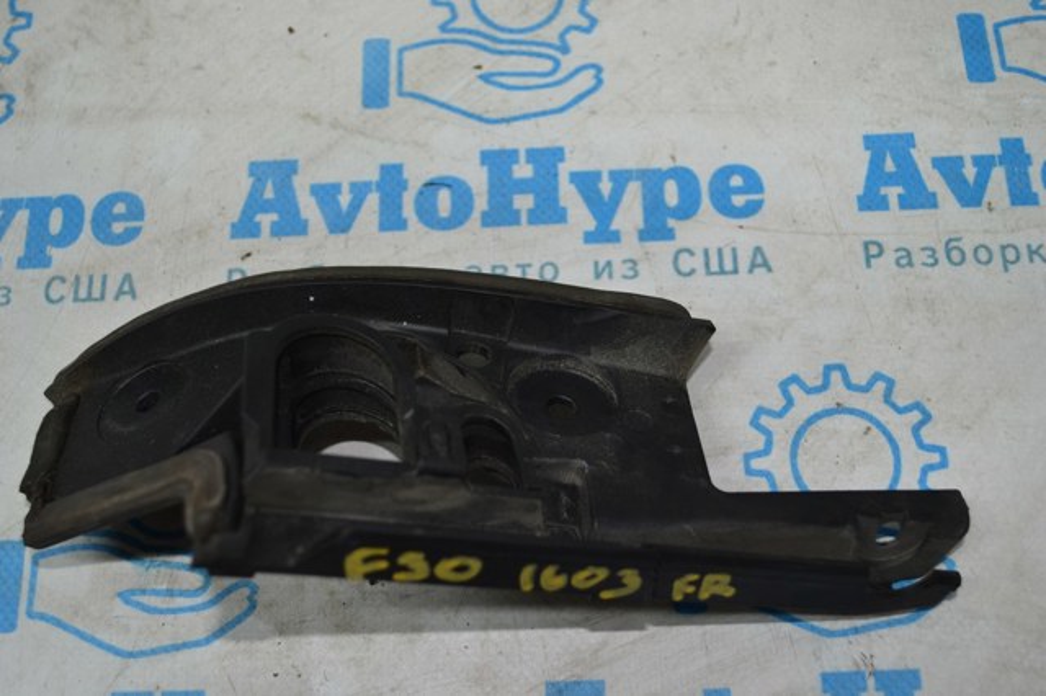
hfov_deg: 49.6
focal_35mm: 39
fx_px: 1133
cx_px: 523
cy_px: 348
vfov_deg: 34.2
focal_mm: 26
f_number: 4.2
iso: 160
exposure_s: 1/60
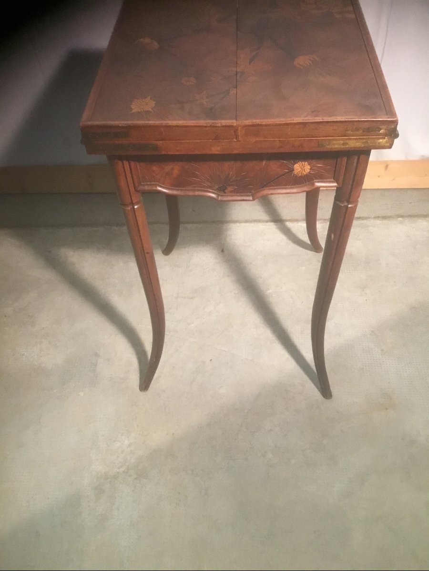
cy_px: 286
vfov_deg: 58.4
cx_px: 214
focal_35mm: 31
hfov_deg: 45.4
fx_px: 512
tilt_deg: -50.4
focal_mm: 3.3
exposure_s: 1/33
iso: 250
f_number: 2.4
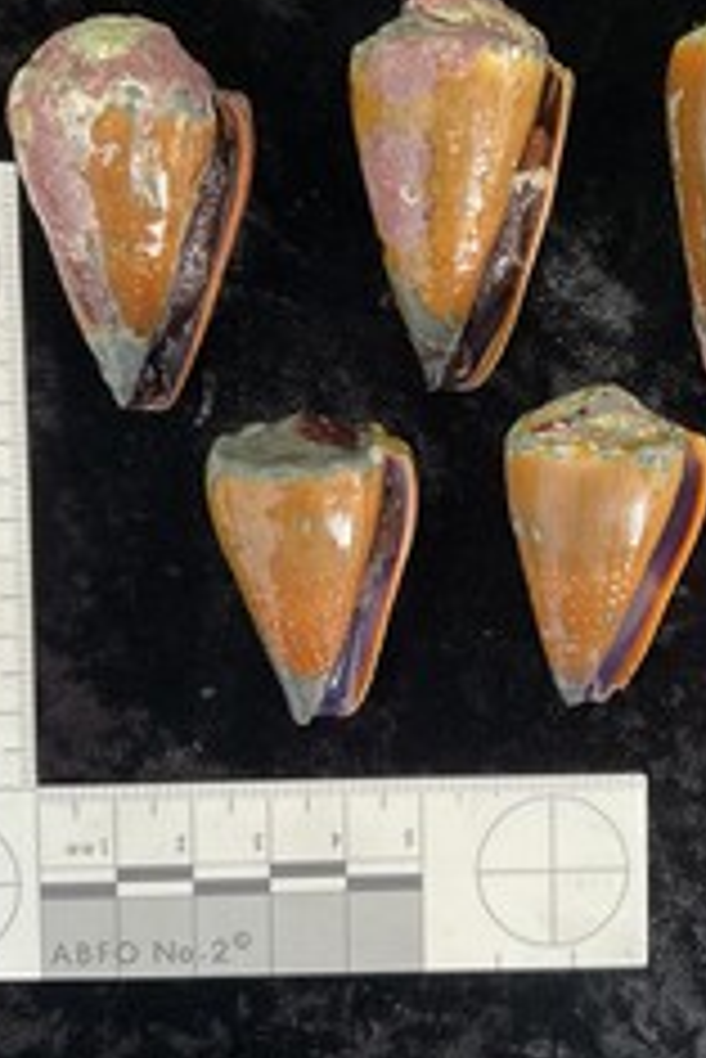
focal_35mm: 45
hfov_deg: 29.6
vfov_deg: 43.5
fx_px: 1322
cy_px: 484
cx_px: 504
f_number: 1.8
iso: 80
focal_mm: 3
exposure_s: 1/60
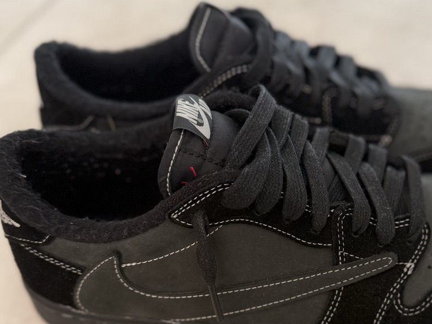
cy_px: 256
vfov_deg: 32.1
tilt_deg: -47.6
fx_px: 549
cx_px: 274
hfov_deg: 42.6
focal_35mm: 44
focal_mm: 6.76
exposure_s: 1/60
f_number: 1.78
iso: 200
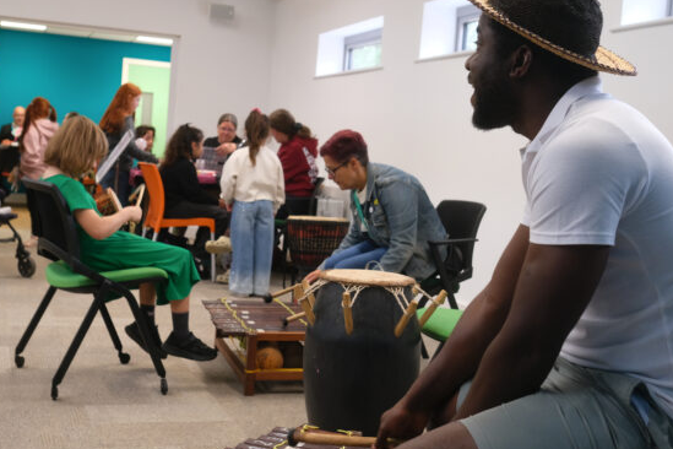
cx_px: 315
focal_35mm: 49
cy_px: 221
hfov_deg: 40.3
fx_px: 916
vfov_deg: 27.5
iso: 640
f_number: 4
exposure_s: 1/80
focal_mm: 23
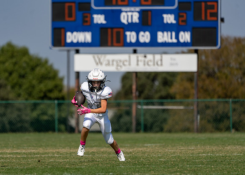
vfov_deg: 2.8
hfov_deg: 4.0
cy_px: 103
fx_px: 3521
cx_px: 103
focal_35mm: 506
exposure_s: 1/1250
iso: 100
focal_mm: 400
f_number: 5.6
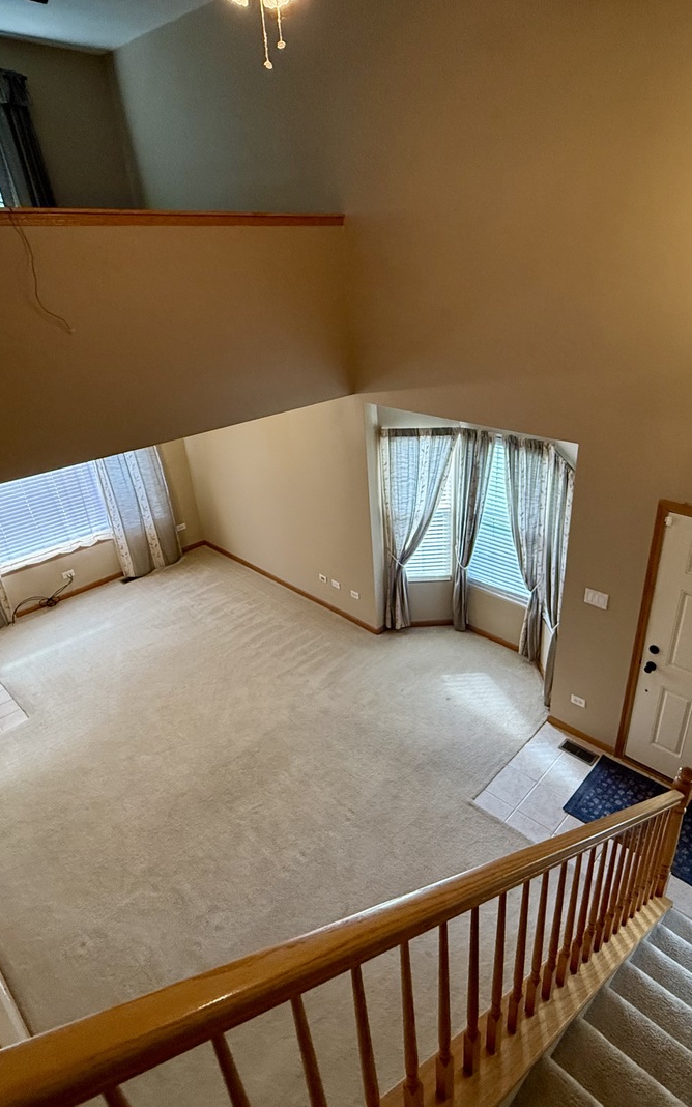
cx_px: 421
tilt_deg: -26.8
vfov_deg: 85.0
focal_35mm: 20
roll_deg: +2.2
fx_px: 603
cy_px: 554
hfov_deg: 59.1
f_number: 2.2
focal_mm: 2.22
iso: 400
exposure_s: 1/120
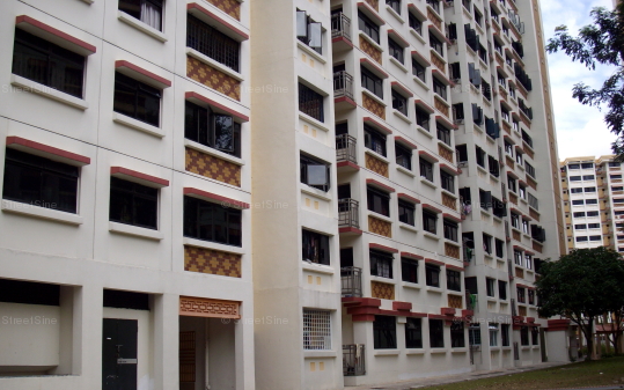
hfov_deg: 49.3
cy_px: 206
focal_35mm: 40
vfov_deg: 32.0
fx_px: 680
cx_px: 308
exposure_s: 1/200
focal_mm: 6.2
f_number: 5.6
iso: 80
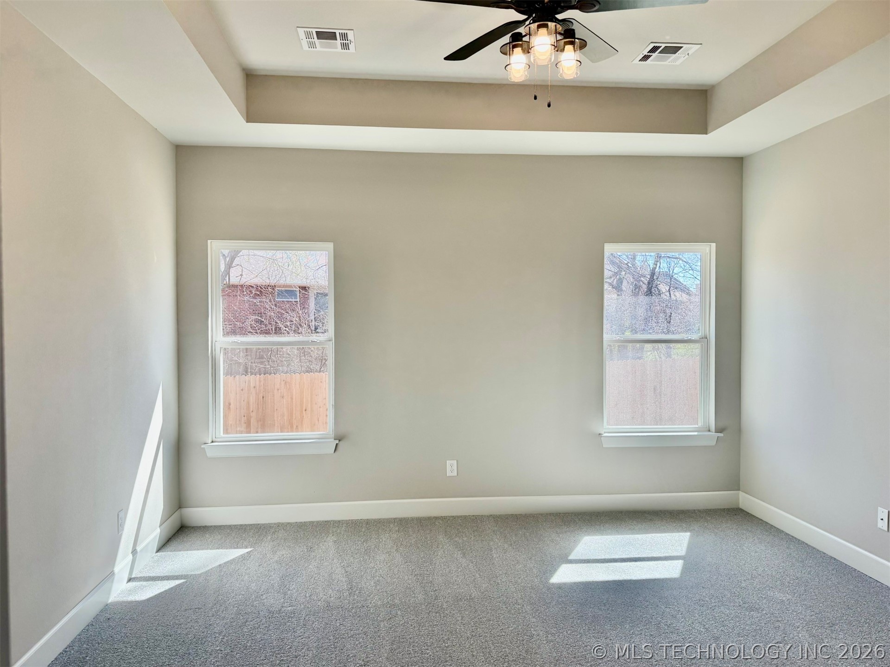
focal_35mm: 24
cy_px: 334
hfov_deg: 71.6
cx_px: 445
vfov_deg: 56.8
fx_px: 617
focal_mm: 6.76
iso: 80
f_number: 1.78
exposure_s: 1/294
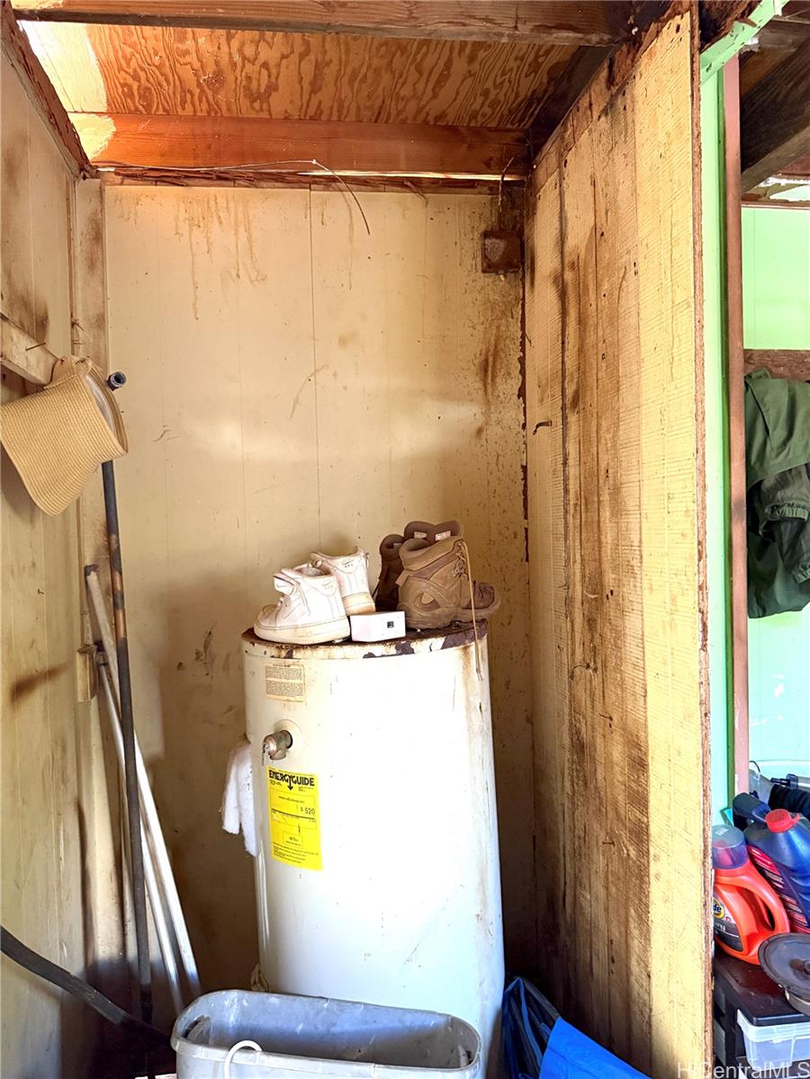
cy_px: 540
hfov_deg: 56.8
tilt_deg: -0.8
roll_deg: +1.3
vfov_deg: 71.6
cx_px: 405
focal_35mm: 24
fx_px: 749
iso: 800
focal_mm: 6.76
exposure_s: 1/52
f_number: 1.78
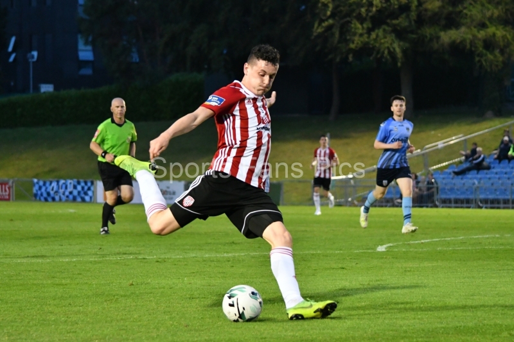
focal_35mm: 204
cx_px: 257
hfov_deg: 10.1
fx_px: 2912
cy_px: 171
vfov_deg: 6.7
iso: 5000
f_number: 4.8
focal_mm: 102
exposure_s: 1/640
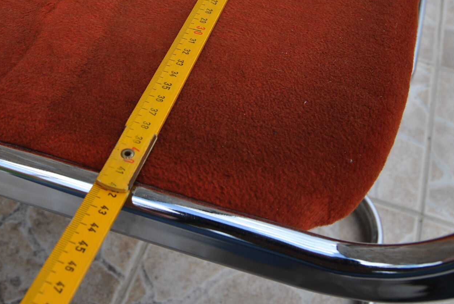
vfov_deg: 26.4
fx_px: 644
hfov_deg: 38.6
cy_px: 104
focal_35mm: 51
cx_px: 172
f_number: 7.1
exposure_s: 1/200
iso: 100
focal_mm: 22
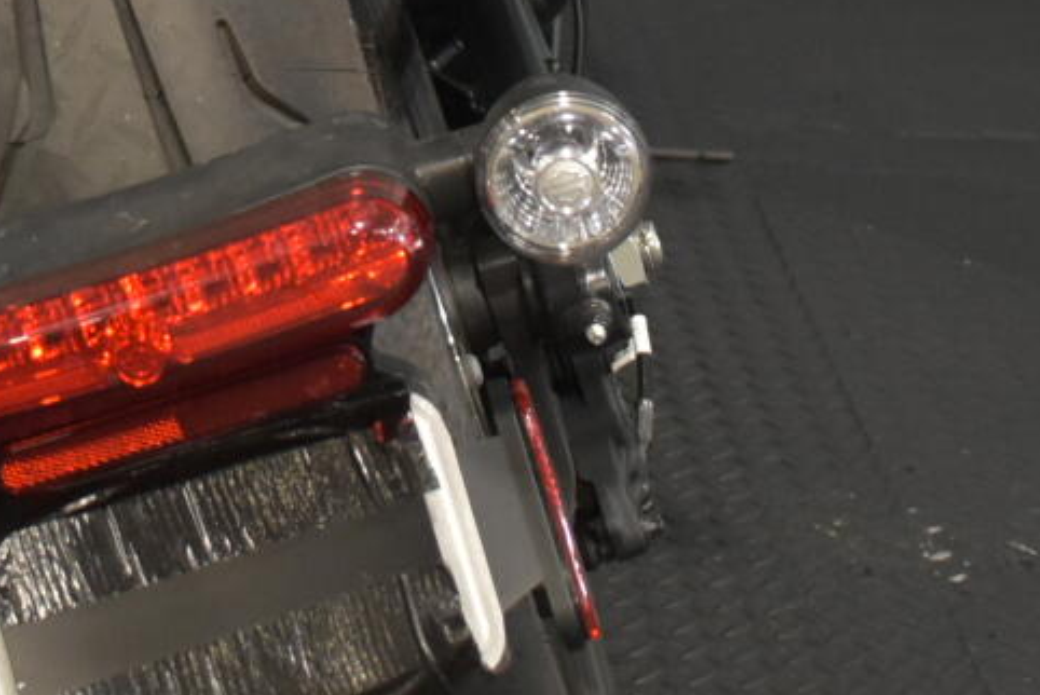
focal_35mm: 137
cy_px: -351
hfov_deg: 14.9
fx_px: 3960
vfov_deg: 9.7
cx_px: 263
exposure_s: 1/30
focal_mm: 22
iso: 1100
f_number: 3.8
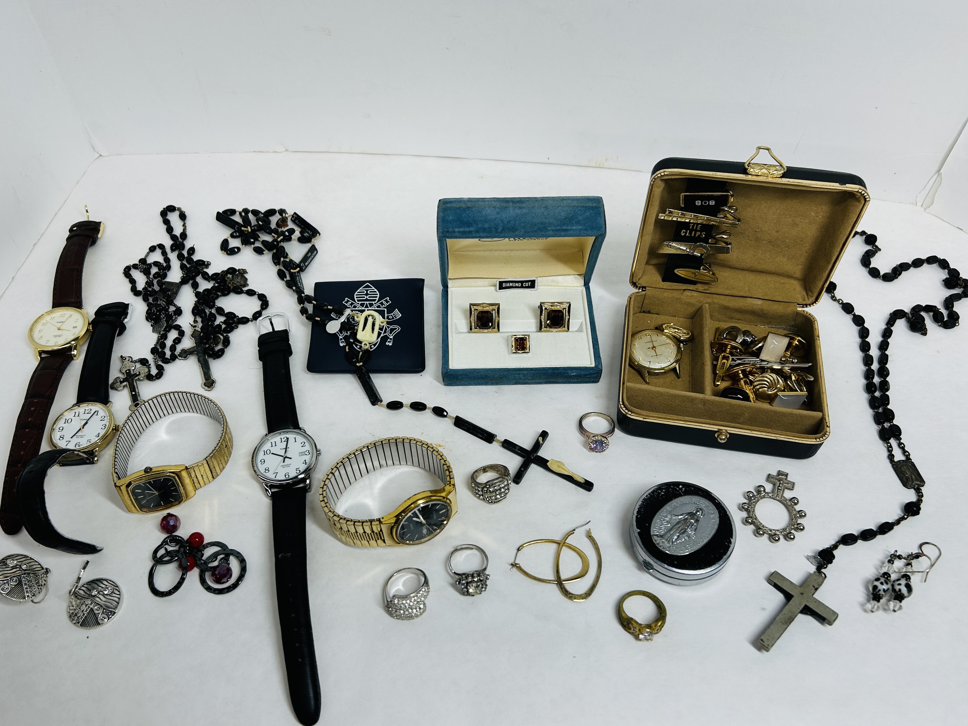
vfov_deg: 49.7
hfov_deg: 63.4
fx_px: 783
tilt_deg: -51.6
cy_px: 349
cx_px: 472
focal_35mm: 28
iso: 50
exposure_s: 1/441
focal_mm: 5.7
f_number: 1.5
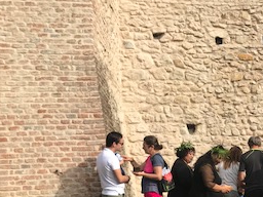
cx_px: 269
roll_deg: +1.1
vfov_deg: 20.3
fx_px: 532
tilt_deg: +1.0
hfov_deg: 26.2
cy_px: 202
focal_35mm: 70
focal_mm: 3.99
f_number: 1.8
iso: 20
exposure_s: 1/1227
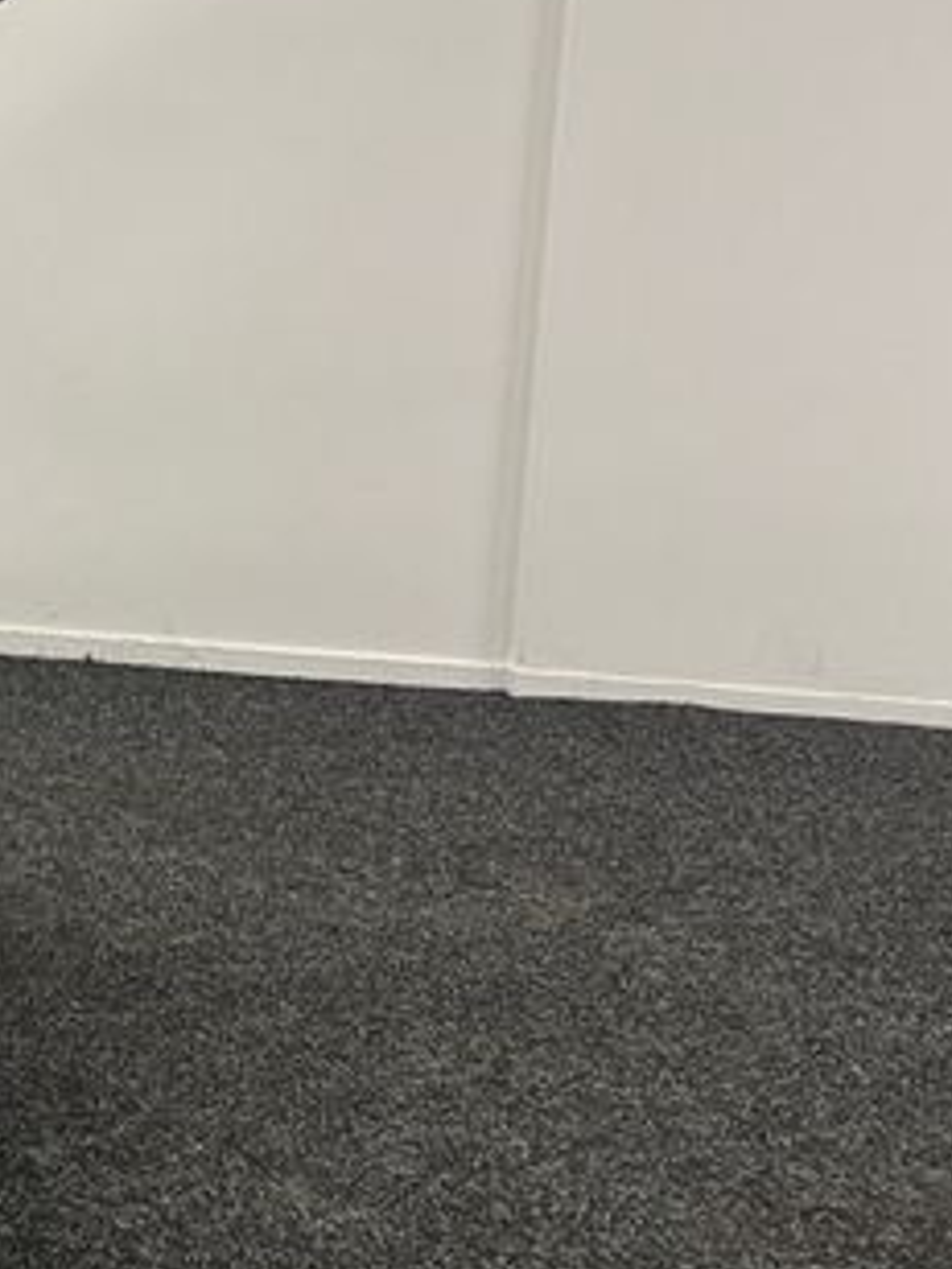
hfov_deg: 23.9
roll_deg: -1.8
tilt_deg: -6.8
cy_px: 400
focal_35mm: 54
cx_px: -272
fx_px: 1980
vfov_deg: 35.1
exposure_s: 1/50
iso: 100
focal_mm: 5.1
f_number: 1.6
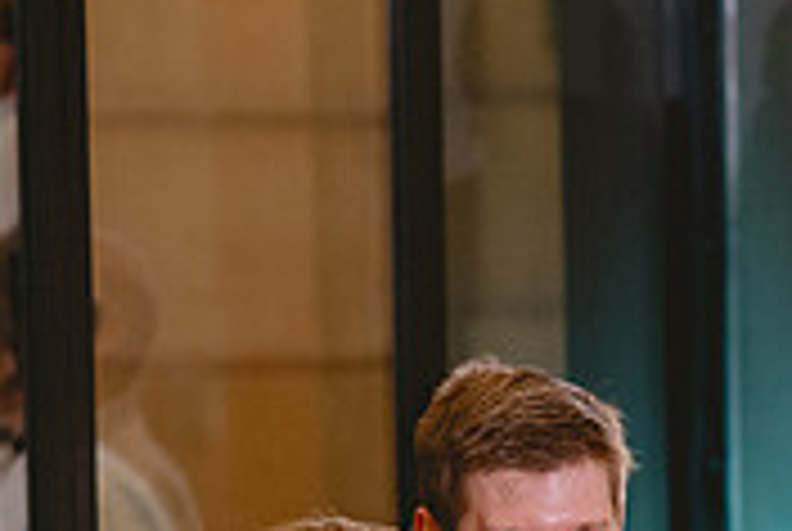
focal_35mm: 285
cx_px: 1277
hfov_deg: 7.1
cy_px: 649
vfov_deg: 4.8
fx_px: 6280
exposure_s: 1/160
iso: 2000
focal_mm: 85
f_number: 2.8
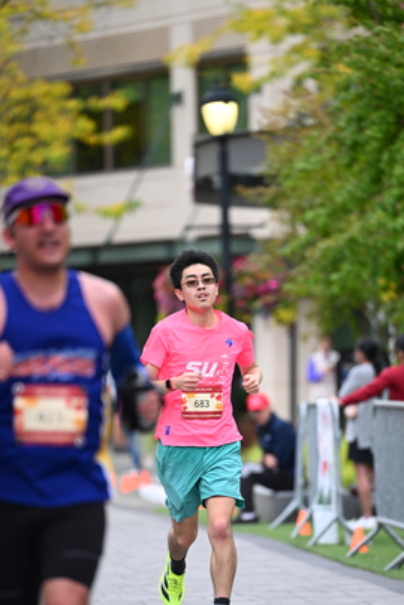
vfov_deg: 7.6
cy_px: 394
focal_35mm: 272
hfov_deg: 5.1
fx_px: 4570
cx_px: 212
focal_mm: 200
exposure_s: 1/1600
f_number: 2.8
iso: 1000
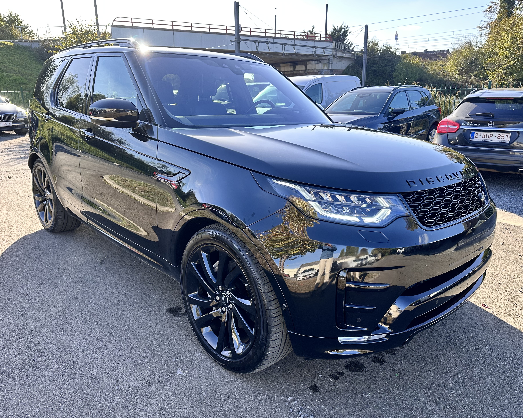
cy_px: 208
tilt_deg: -12.5
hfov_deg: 66.0
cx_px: 268
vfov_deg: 54.9
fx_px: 402
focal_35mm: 26
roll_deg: +1.0
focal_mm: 6.86
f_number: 1.78
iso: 80
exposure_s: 1/803
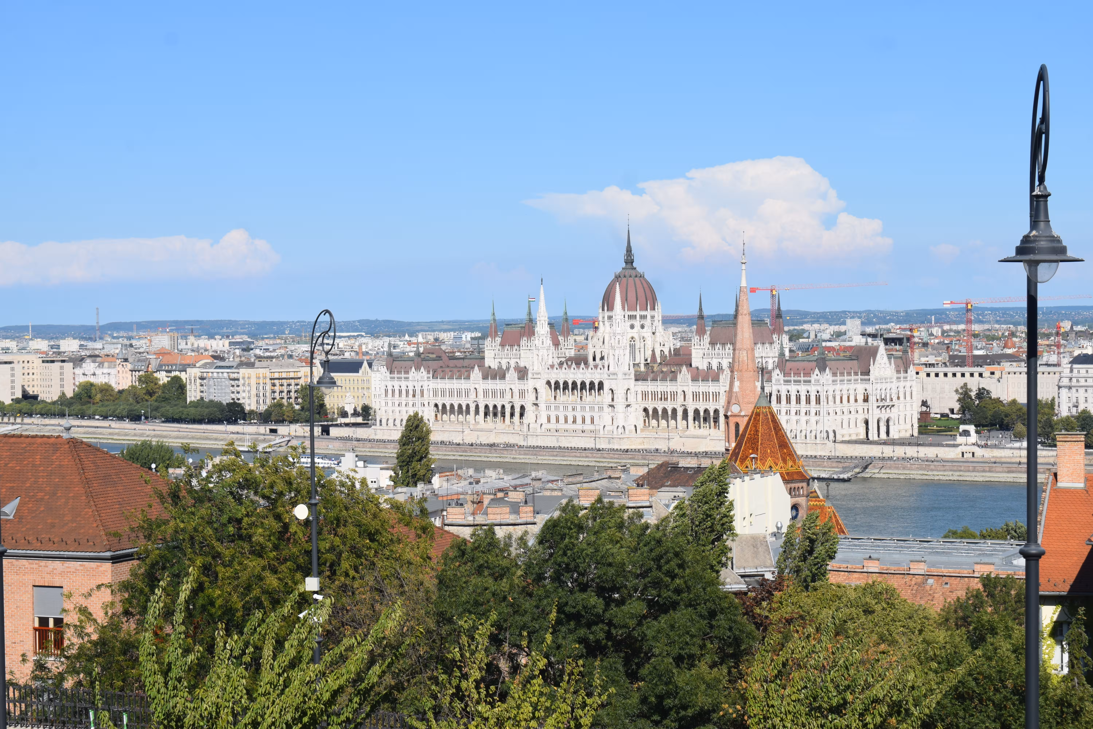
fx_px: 2095
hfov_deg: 29.2
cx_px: 546
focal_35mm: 69
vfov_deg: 19.7
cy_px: 364
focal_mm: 46
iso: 200
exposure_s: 1/500
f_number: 11
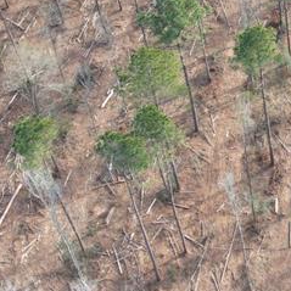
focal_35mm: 80
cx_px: 360
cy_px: 52
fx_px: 761
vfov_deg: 21.4
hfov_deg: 20.1
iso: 110
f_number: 2.8
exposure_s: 1/200
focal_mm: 8.38
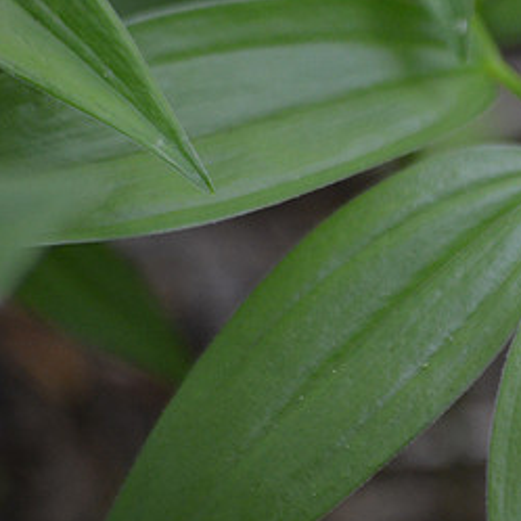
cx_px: 538
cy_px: 178
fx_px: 15155
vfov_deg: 2.0
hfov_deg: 2.0
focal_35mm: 890
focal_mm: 300
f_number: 5.6
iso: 1600
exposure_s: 1/160
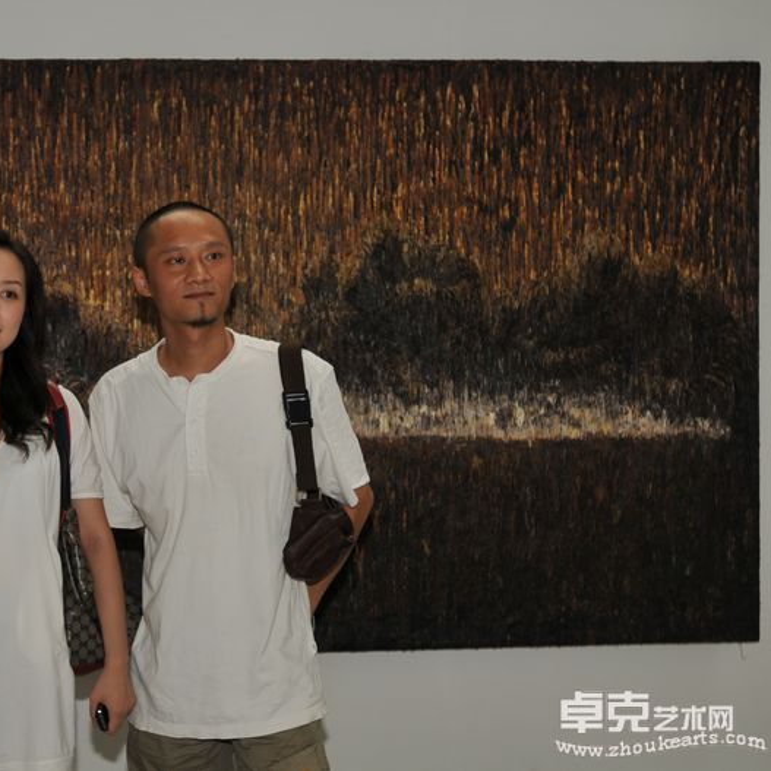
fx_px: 1462
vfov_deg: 29.6
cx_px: 198
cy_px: 384
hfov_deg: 29.1
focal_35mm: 58
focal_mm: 30
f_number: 4.5
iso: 200
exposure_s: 1/60
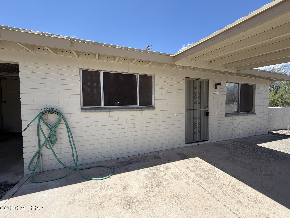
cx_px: 145
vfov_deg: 85.7
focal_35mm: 14
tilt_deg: -1.6
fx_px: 117
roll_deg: +0.7
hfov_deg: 102.1
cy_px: 109
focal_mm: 2.22
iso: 20
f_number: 2.2
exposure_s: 1/820
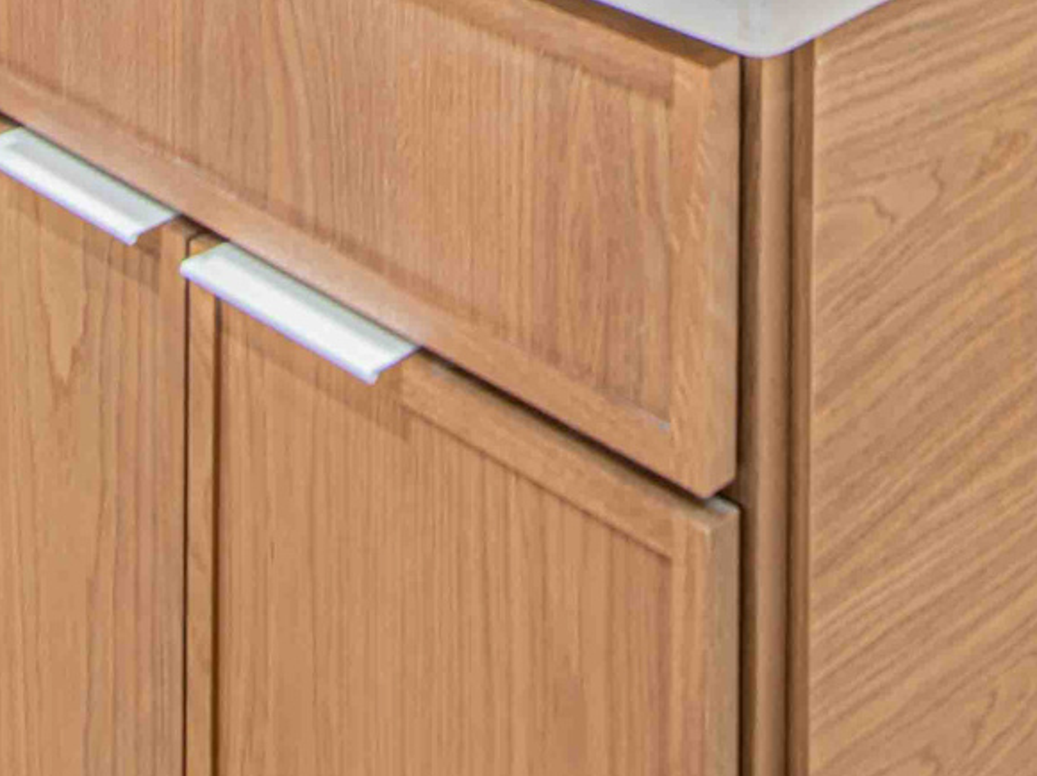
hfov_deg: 25.5
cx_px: 707
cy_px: -980
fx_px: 2275
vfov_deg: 14.4
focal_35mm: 76
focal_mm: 14
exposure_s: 1
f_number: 7.1
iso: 64
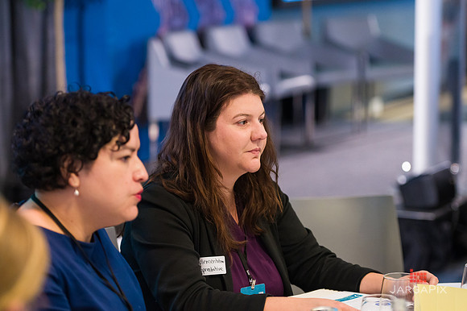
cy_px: 148
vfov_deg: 11.9
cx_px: 246
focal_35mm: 115
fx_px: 1495
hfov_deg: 17.8
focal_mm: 105
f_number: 3.2
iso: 3200
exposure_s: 1/200
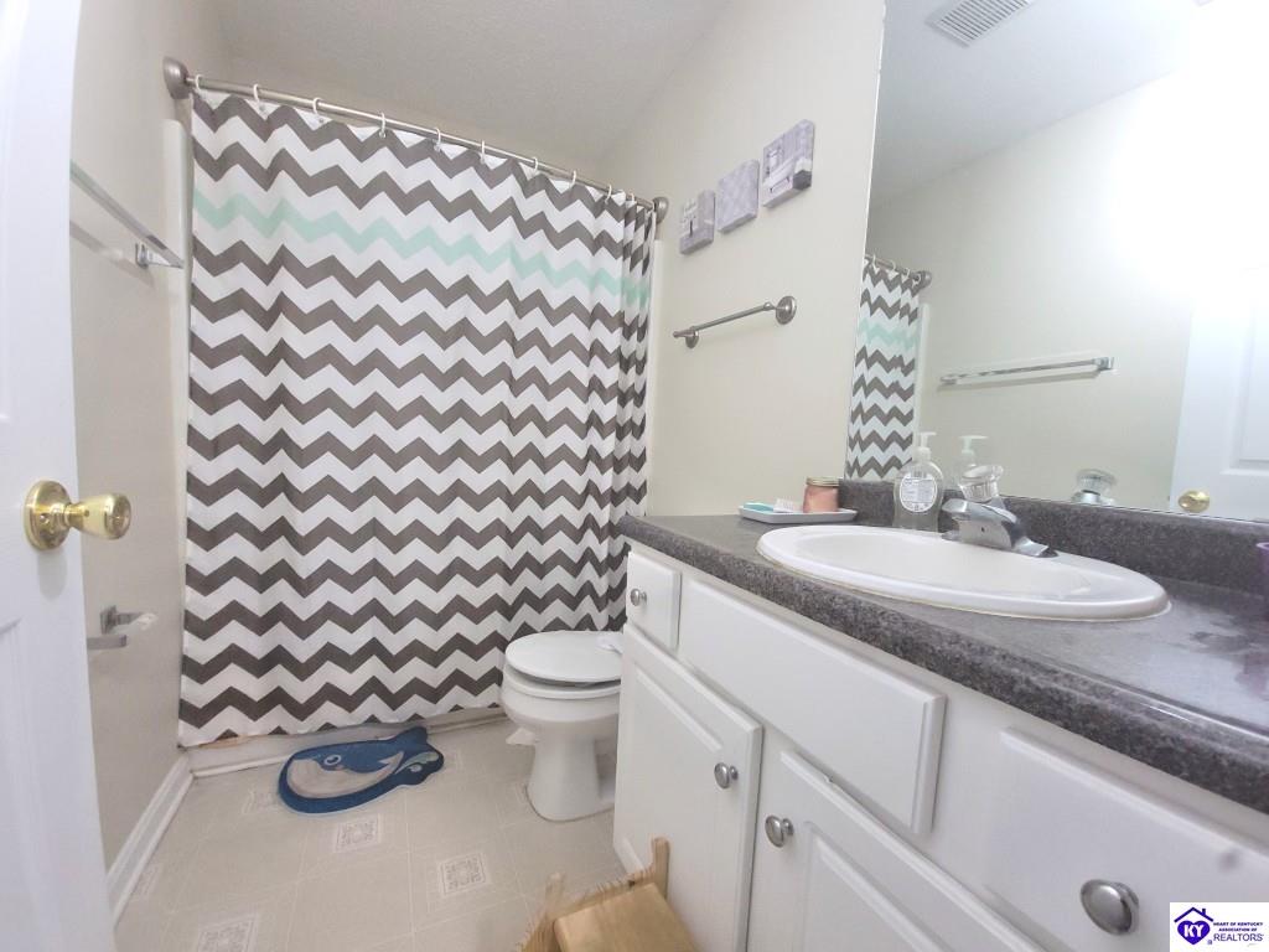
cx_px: 634
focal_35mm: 13
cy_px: 476
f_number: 2.2
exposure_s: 1/60
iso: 320
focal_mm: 2.2
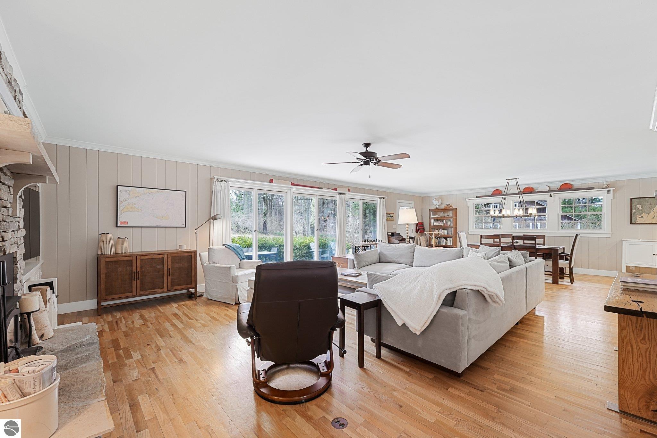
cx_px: 328
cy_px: 219
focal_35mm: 15
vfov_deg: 78.9
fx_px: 267
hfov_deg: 101.9
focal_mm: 14.6
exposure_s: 1/4
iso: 2000
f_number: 10
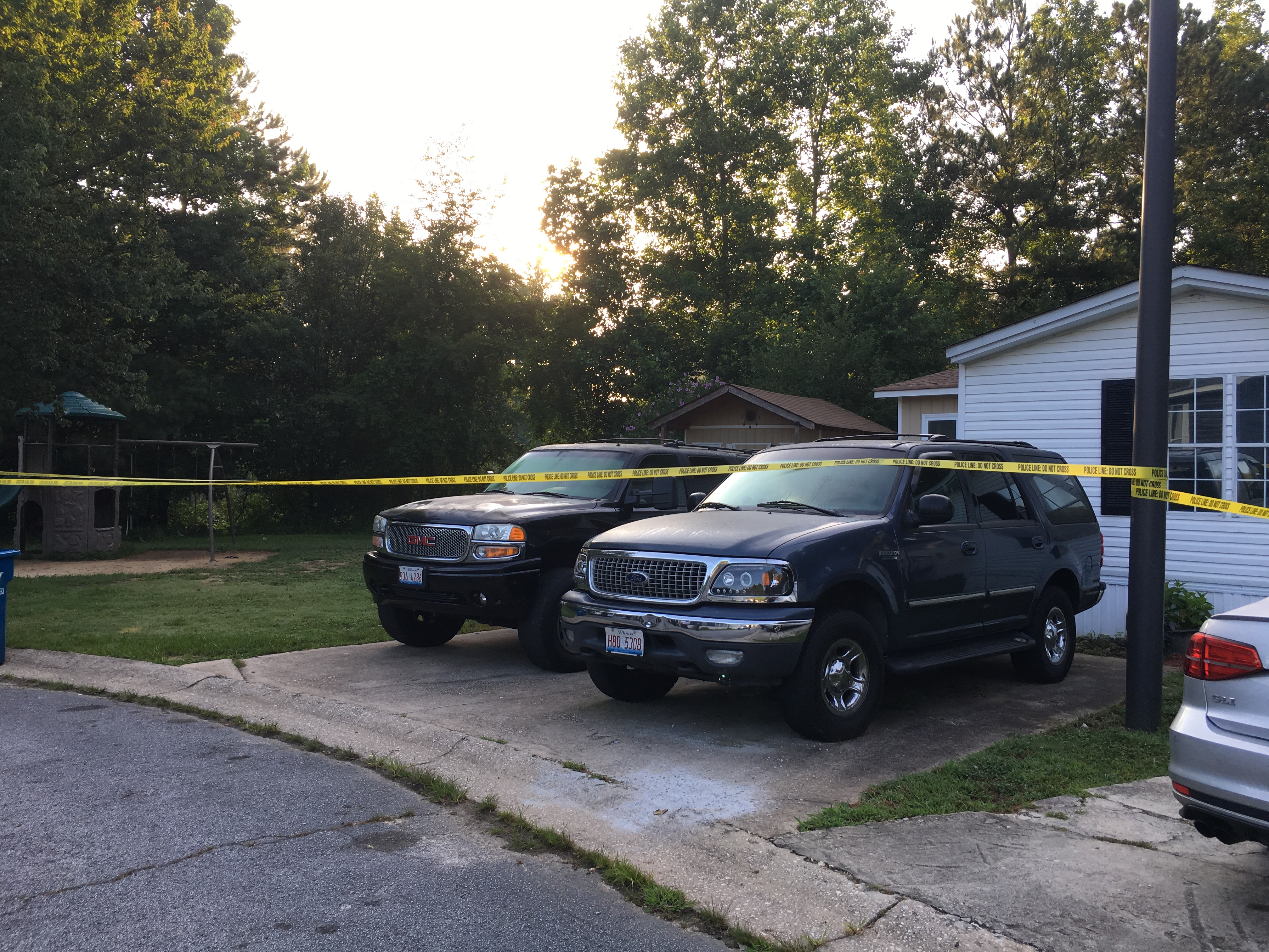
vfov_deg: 48.2
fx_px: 1063
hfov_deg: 61.7
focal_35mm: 29
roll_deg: -0.1
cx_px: 634
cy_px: 476
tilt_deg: -0.6
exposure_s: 1/171
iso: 25
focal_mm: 4.15
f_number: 2.2
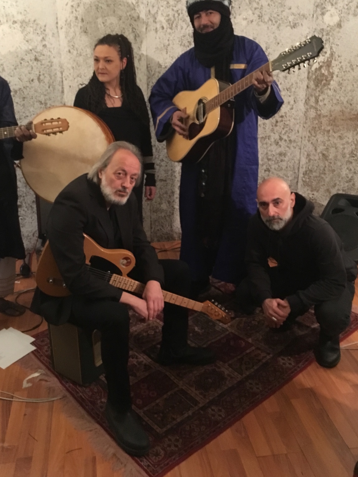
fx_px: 469
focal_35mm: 34
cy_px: 212
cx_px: 151
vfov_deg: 53.8
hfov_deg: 41.7
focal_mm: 4.15
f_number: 2.2
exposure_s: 1/17
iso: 400
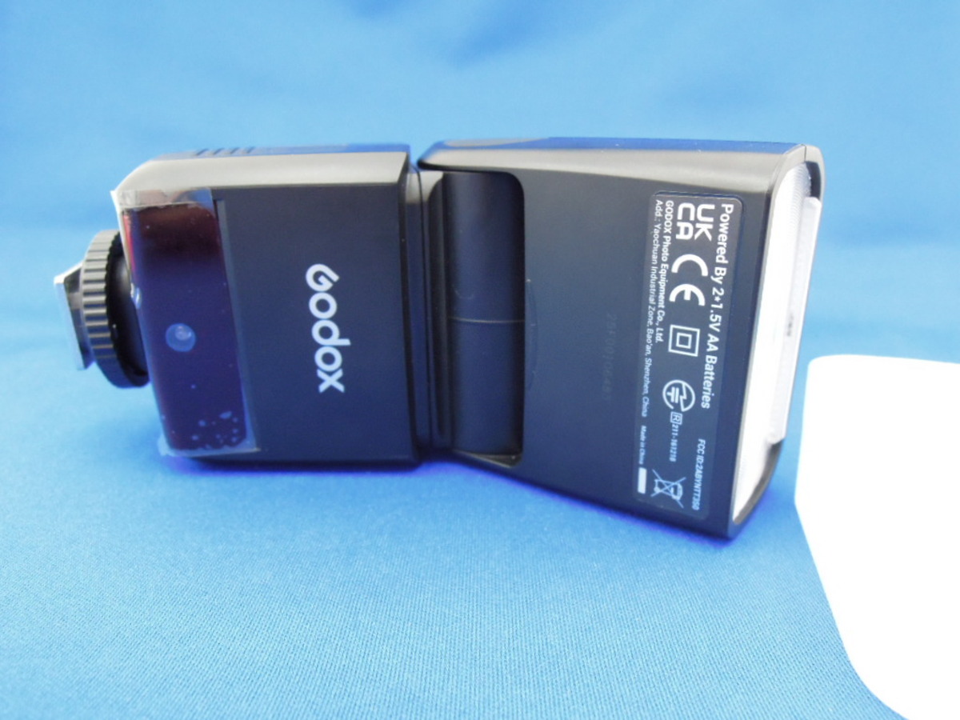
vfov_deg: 56.8
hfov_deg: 71.6
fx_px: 666
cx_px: 480
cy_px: 360
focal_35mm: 24
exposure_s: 1/60
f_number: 2.8
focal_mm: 4.3
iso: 800
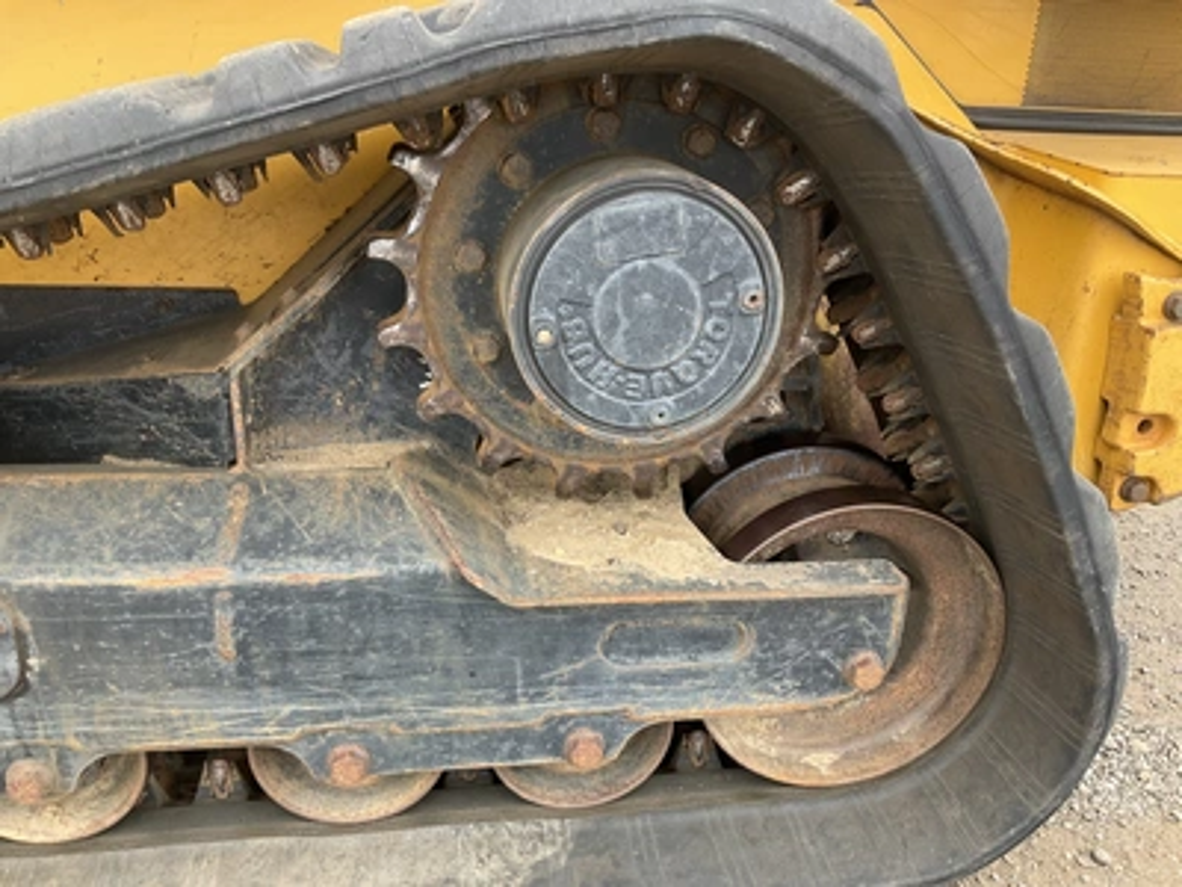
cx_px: 591
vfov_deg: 48.2
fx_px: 990
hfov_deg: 61.7
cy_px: 444
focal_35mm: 29
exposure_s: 1/122
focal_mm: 3
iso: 40
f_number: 1.8
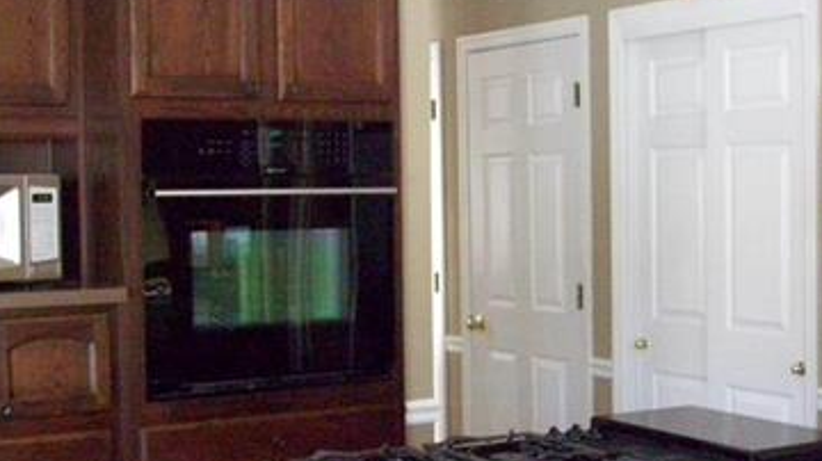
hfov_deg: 33.8
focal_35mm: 62
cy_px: 240
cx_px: 452
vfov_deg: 19.4
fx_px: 1351
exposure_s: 1/30
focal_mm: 5.7
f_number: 2.9
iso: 640
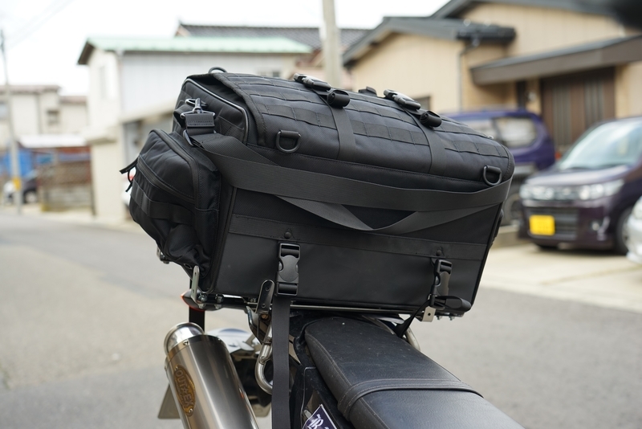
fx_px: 821
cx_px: 321
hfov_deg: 42.7
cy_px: 214
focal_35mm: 46
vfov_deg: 29.3
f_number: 4.5
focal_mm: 46
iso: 100
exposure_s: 1/80
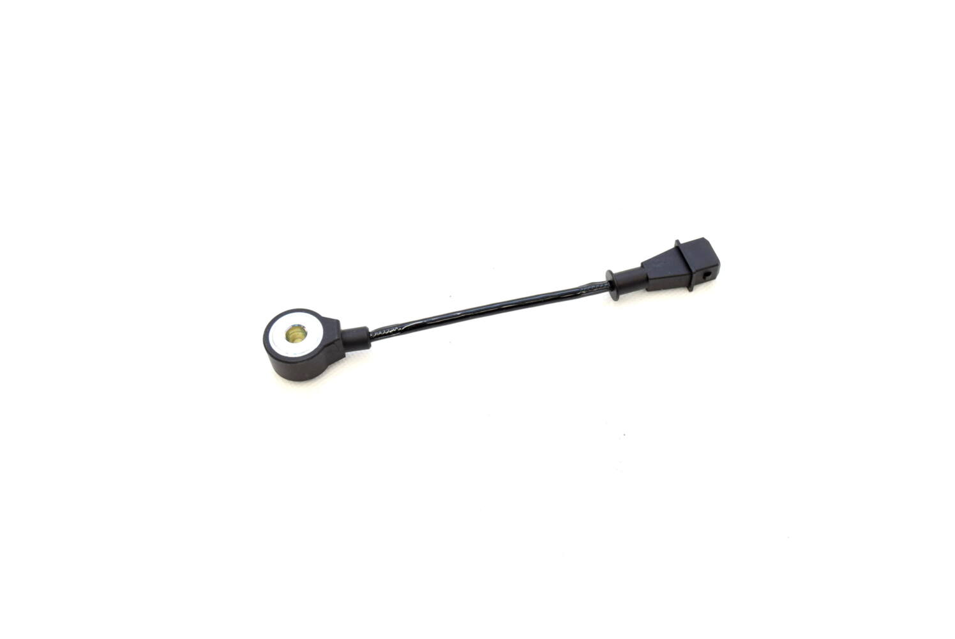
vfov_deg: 26.5
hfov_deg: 38.9
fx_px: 1354
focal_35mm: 51
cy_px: 320
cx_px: 478
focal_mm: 34
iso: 400
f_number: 6.3
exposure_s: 1/160
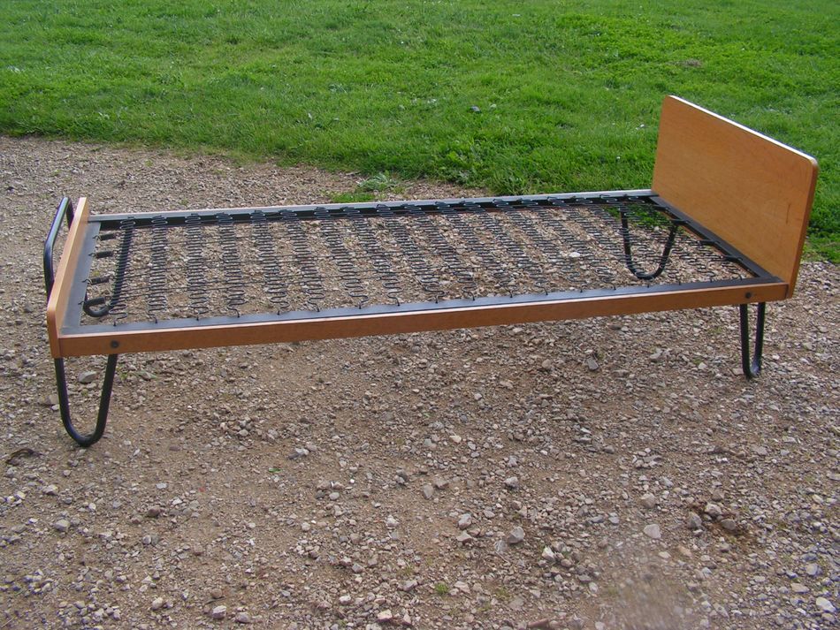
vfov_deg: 39.7
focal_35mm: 36
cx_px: 420
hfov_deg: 51.3
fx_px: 874
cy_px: 315
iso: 64
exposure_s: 1/200
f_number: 3.2
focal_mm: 6
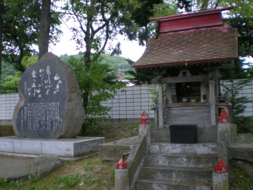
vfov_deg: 37.7
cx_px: 126
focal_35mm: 38
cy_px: 95
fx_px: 278
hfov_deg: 49.0
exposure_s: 1/50
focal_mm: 6.3
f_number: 3.1
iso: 200
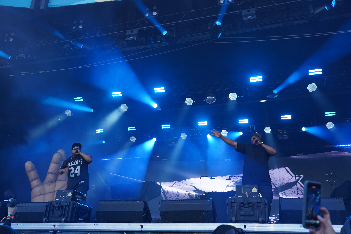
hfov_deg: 61.9
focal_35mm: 30
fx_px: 292
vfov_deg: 43.6
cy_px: 117
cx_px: 176
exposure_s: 1/100
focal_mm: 30
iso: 100
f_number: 5
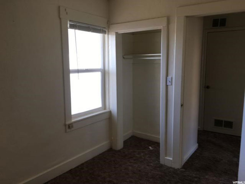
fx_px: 205
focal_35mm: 29
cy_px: 92
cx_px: 122
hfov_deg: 61.7
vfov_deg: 48.2
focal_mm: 4.15
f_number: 2.2
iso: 25
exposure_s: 1/40
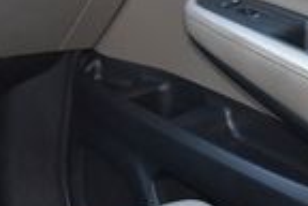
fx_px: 1027
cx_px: -43
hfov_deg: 16.5
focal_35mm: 120
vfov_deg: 11.2
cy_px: -31
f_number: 4
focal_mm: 18
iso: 800
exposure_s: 1/200
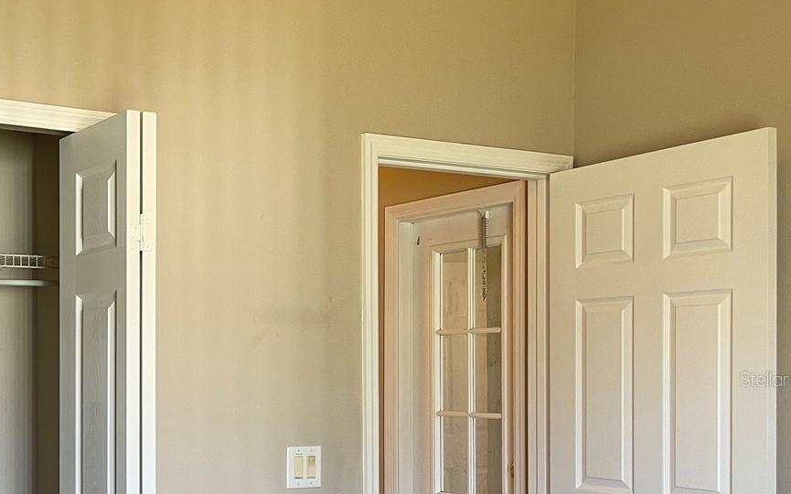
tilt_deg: -1.6
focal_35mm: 51
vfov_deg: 25.0
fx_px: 1099
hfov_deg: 37.3
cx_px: 95
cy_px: 379
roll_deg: +0.5
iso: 100
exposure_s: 1/60
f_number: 1.6
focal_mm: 5.1
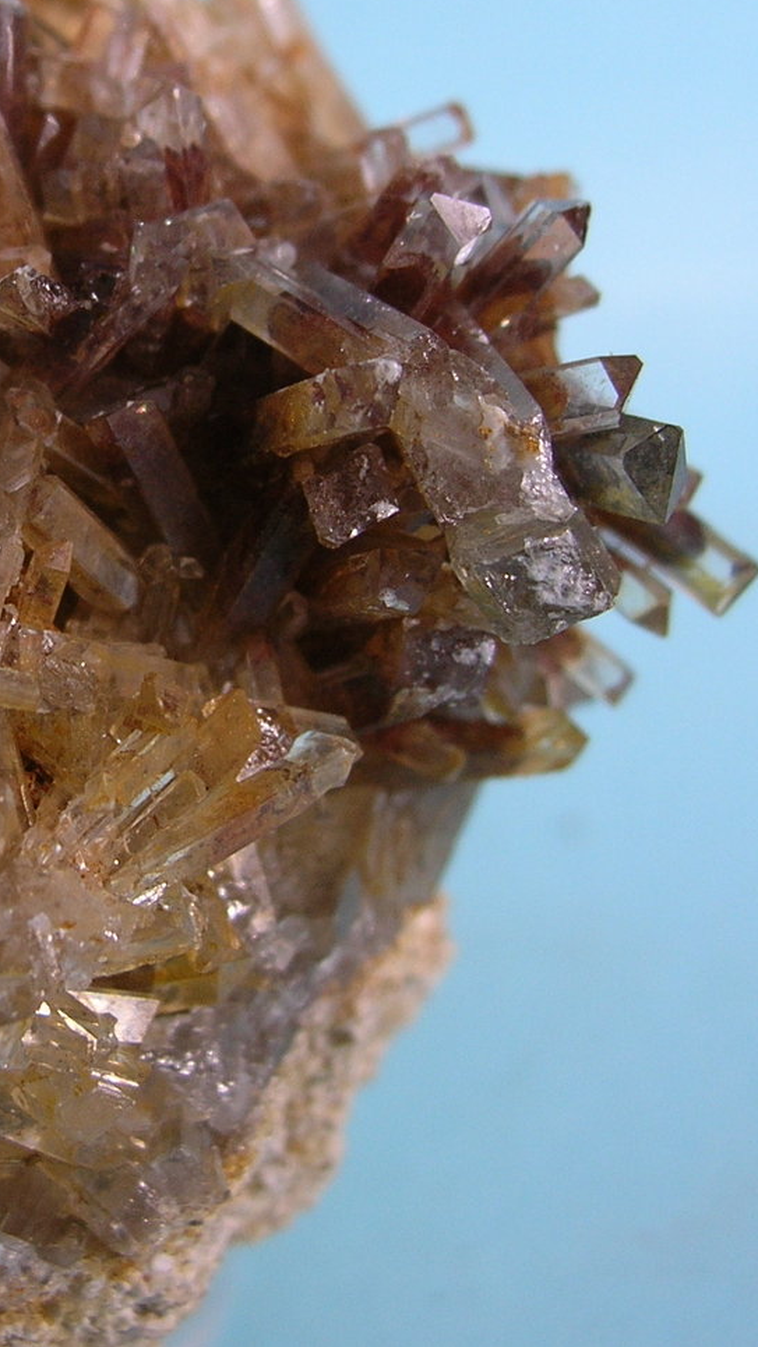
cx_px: 10
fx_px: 2322
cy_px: 513
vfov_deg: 32.2
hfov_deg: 18.1
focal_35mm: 65
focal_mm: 6
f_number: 2.7
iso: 50
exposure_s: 1/77.2
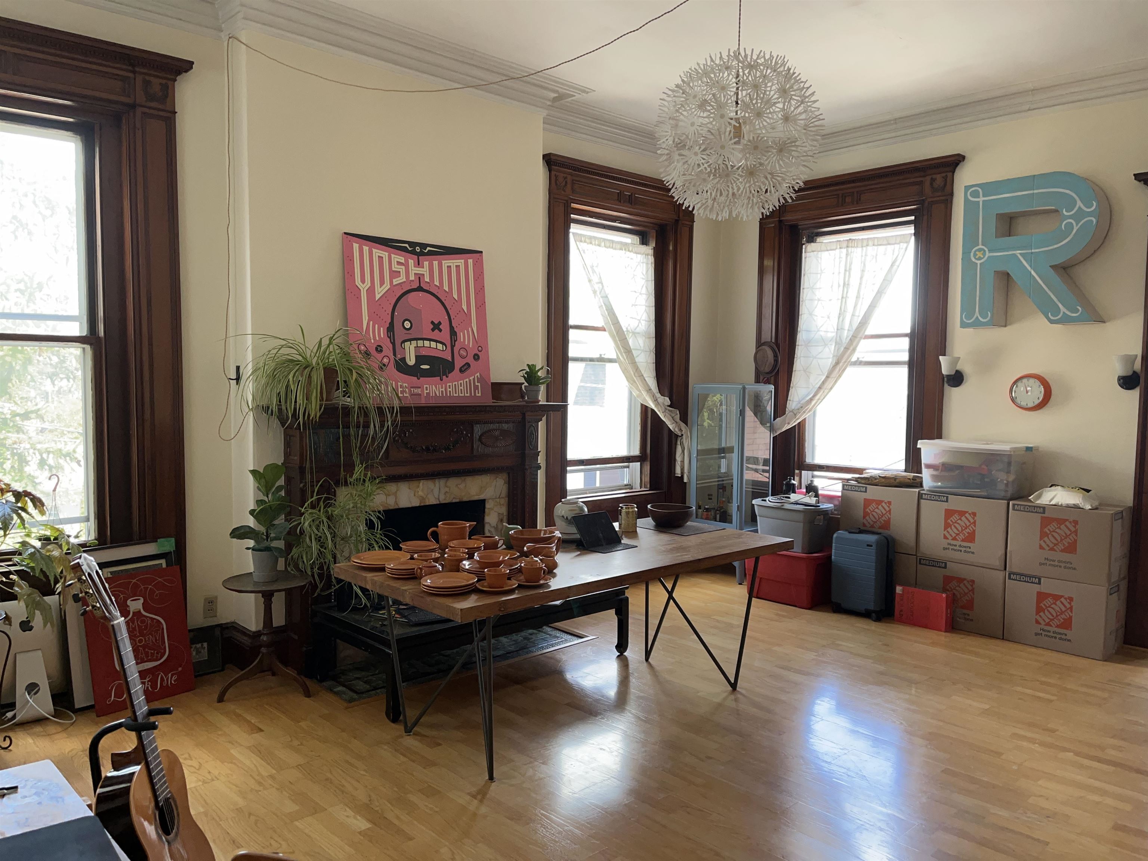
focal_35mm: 26
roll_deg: -0.7
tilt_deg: -3.9
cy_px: 430
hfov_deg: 67.3
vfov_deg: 53.1
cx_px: 574
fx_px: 862
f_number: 1.6
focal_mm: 5.1
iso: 125
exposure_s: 1/100
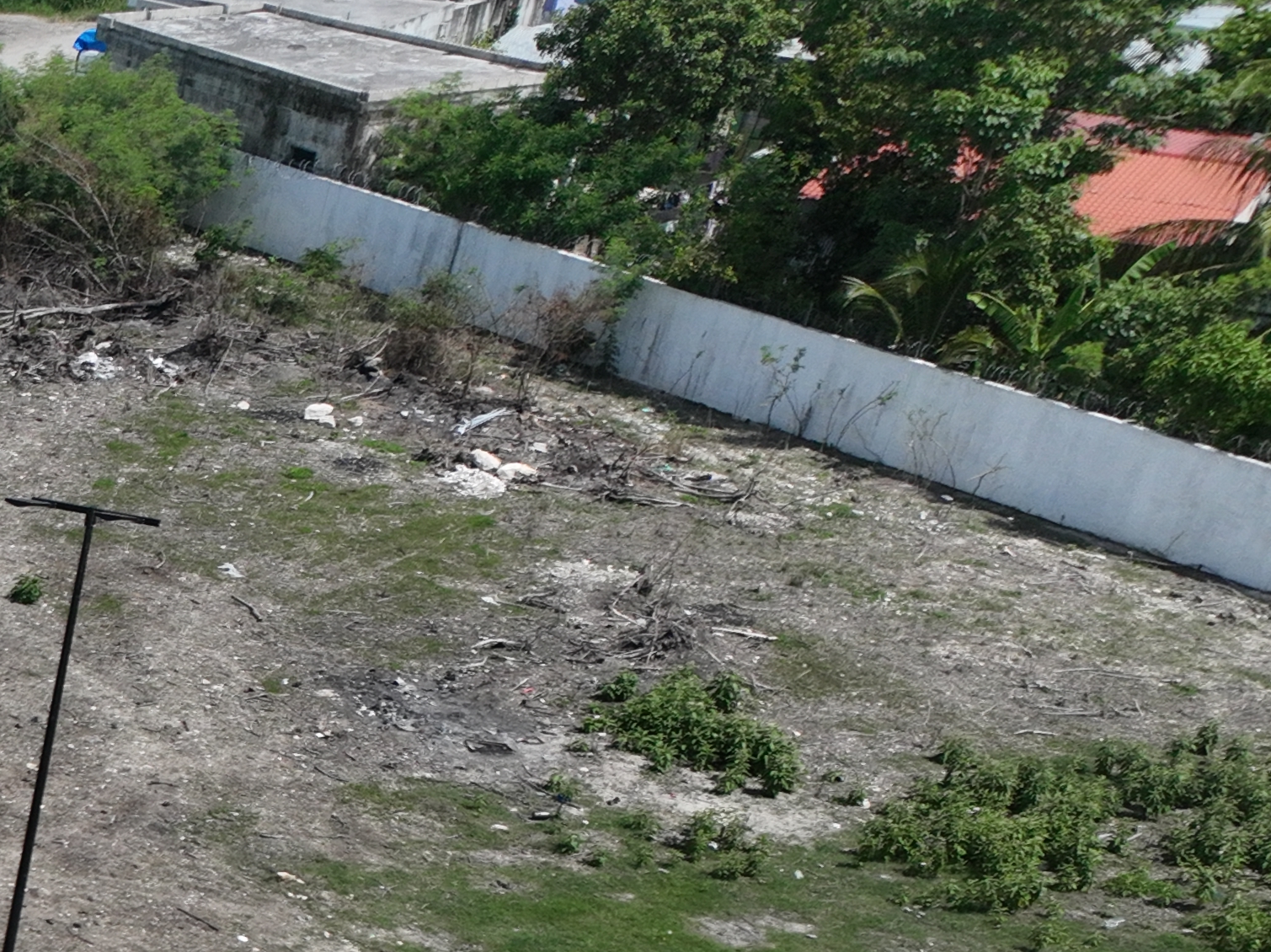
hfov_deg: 18.7
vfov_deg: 15.8
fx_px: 3083
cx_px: -942
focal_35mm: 84
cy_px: 1509
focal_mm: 12.29
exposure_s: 1/3200
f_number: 2.8
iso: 110
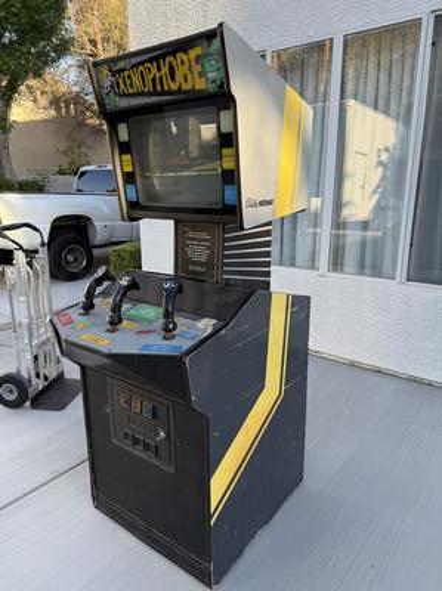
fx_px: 409
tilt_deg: -13.6
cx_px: 221
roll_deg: -0.8
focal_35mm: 24
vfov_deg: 71.7
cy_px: 296
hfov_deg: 56.7
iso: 80
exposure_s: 1/637
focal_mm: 6.76
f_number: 1.78
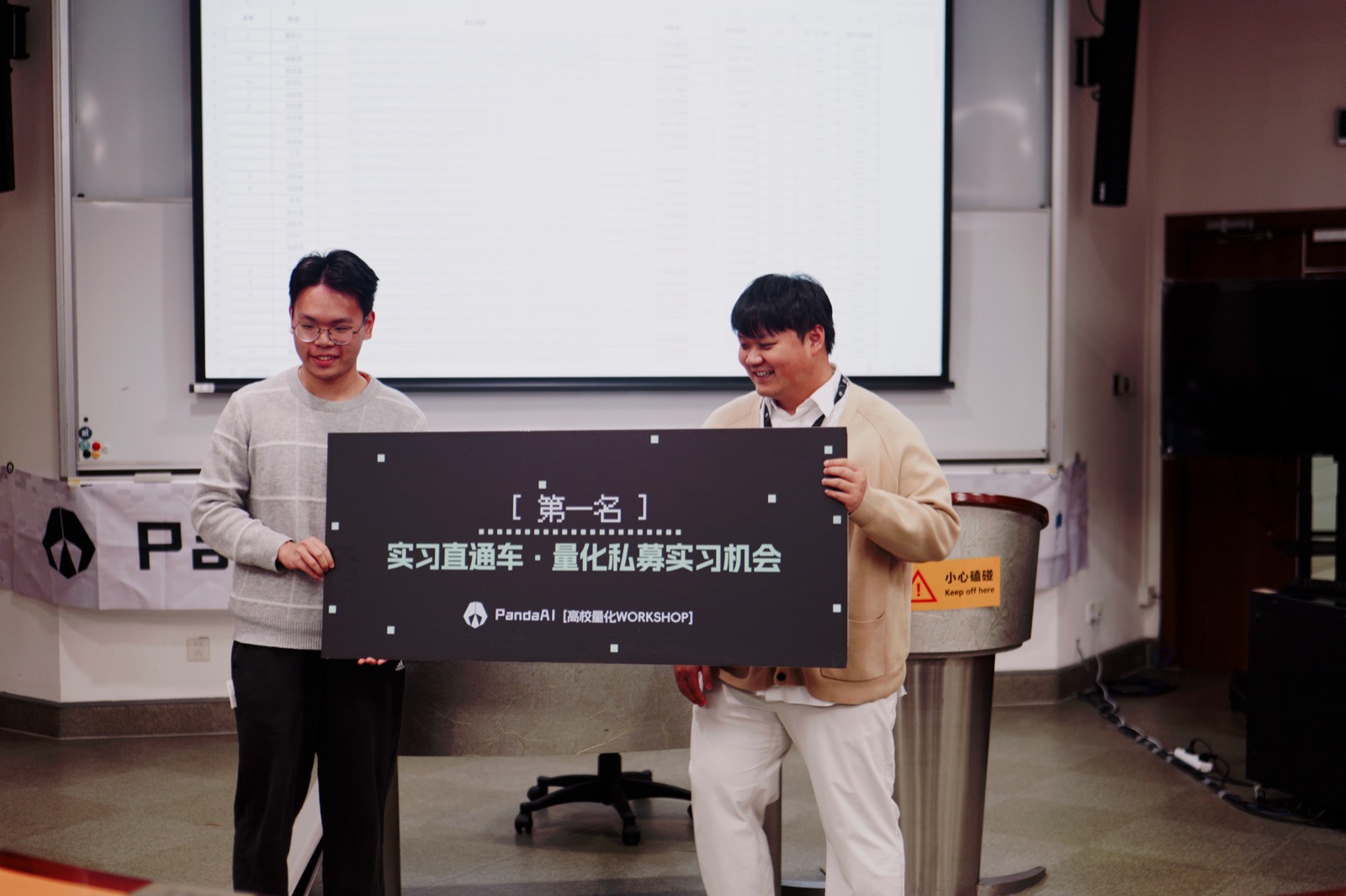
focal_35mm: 50
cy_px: 448
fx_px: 1869
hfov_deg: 39.6
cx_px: 673
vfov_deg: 27.0
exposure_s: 1/100
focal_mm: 50
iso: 640
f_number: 1.8
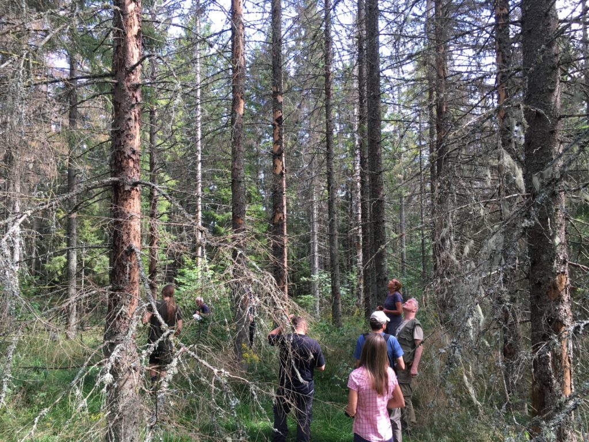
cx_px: 294
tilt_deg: +3.5
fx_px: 493
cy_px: 221
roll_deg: +0.2
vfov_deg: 48.2
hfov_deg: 61.7
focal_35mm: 29
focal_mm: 4.15
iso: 25
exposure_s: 1/108
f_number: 2.2
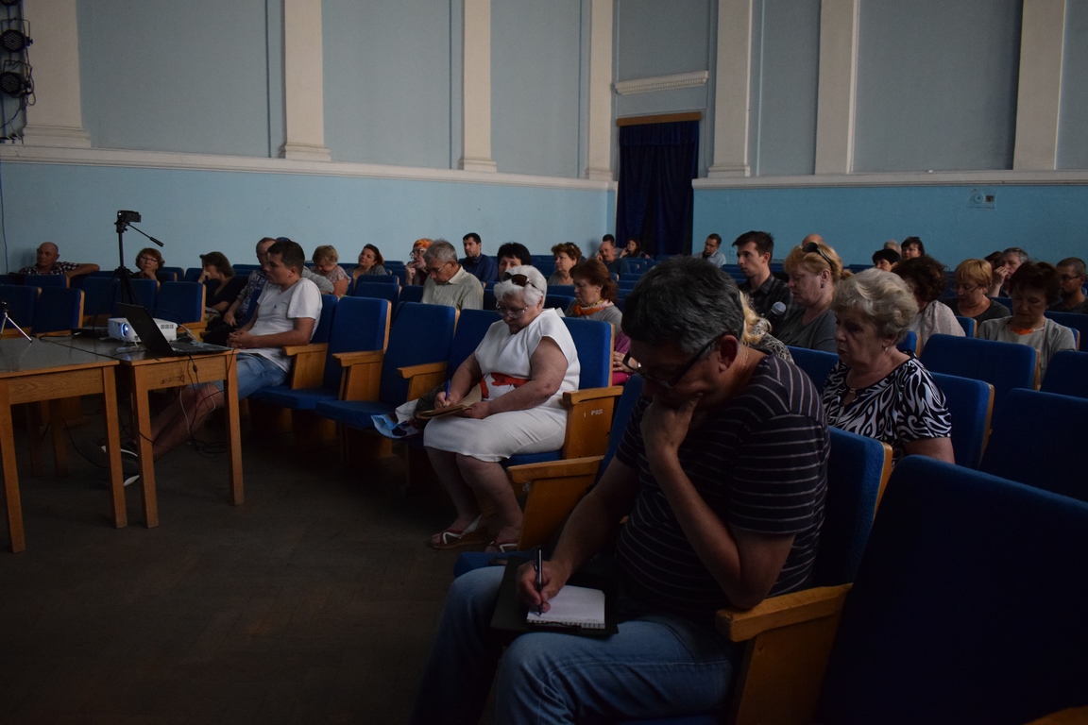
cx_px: 544
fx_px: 816
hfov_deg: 67.4
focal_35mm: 27
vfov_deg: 47.9
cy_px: 362
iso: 3200
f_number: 4
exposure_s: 1/200
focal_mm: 18
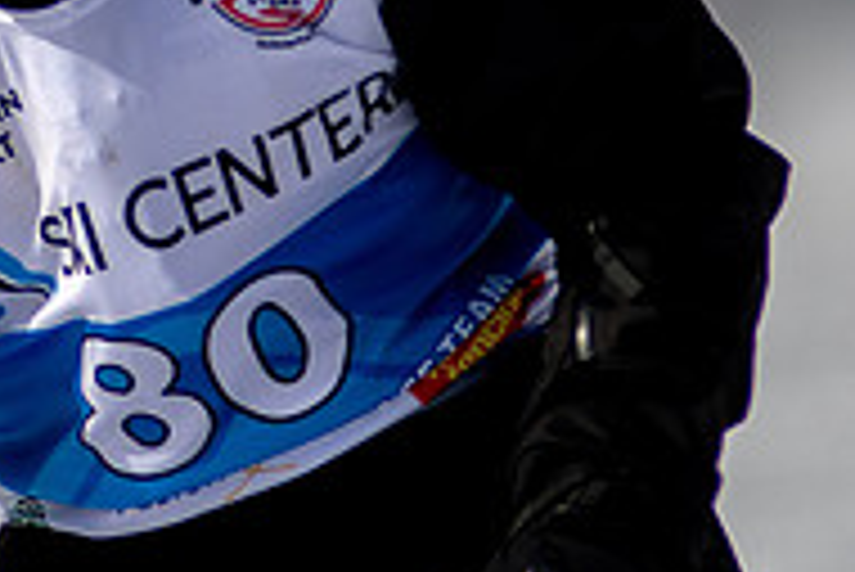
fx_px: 32633
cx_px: 27
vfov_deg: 1.0
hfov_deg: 1.5
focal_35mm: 1373
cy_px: -43
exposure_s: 1/8000
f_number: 2.8
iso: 100
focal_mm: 300
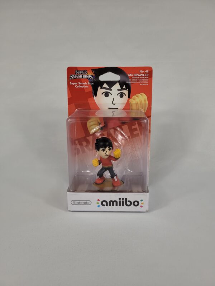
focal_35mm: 26
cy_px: 143
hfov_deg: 53.1
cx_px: 108
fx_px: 215
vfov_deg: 67.3
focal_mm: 5.4
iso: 40
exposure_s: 1/499
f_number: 1.8
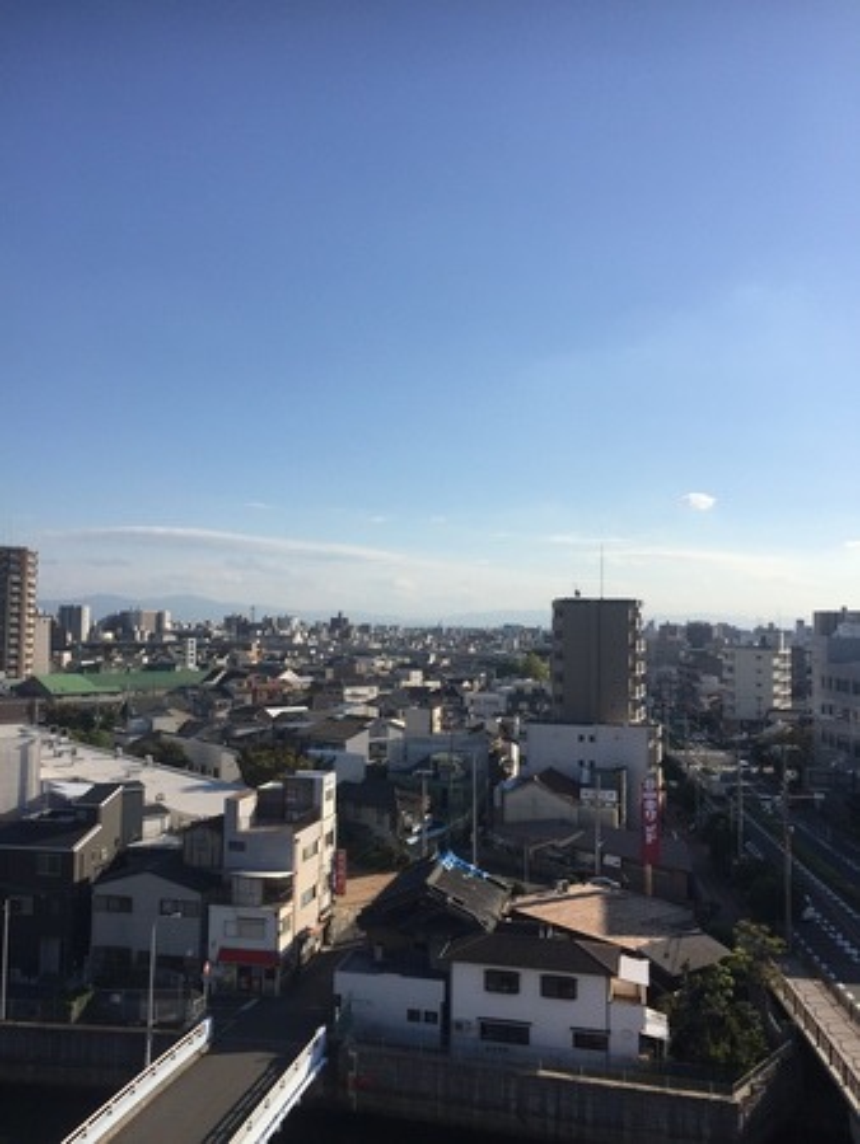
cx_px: 430
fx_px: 960
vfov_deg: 61.6
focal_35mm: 29
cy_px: 572
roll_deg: -0.7
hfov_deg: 48.3
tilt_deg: +3.0
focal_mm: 4.15
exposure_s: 1/2825
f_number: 2.2
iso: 32
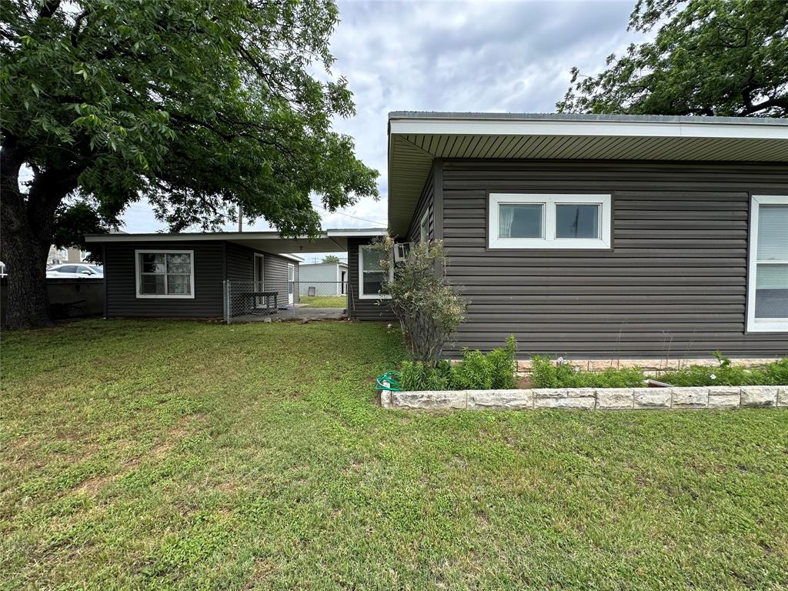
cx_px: 394
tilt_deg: -1.9
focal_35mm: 14
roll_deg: -1.1
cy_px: 296
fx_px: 319
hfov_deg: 102.1
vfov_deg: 85.7
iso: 40
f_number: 2.2
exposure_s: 1/543
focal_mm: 2.22
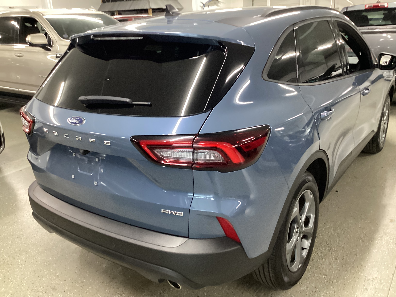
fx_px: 355
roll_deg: +1.7
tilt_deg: -21.4
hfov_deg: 58.4
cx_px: 198
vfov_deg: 45.4
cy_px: 148
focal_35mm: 31
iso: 320
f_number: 2.4
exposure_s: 1/30
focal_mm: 3.3
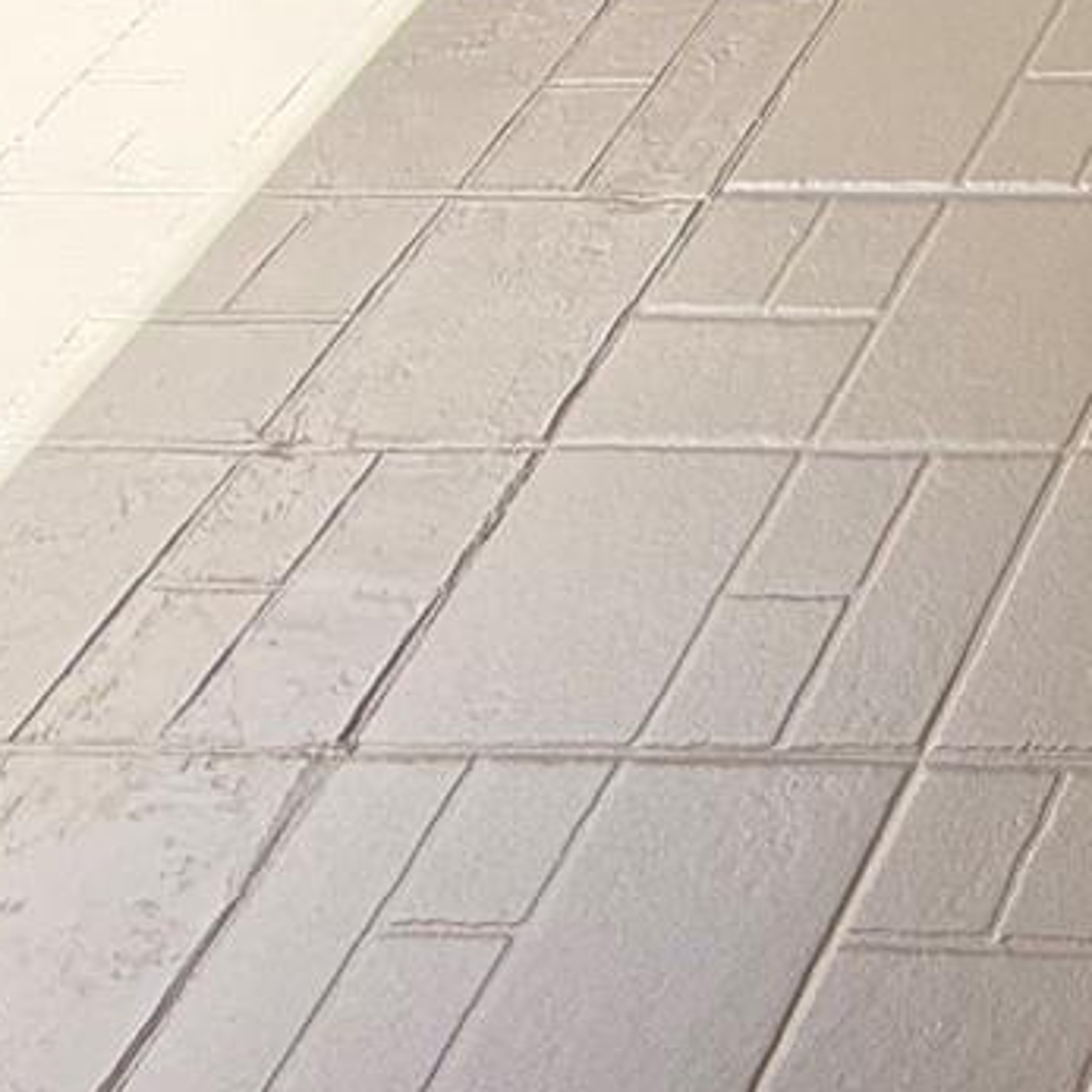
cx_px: 2477
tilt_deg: -43.9
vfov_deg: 24.1
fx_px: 2034
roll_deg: +1.2
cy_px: -513
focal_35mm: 57
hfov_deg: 16.4
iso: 50
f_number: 2.2
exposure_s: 1/365
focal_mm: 2.22
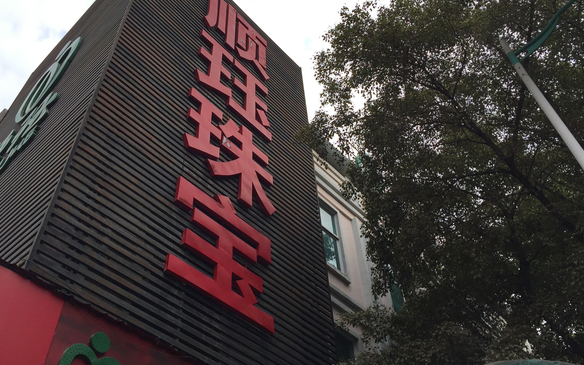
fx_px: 541
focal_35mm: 34
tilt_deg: +48.8
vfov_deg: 37.3
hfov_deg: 56.6
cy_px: 174
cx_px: 269
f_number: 2.2
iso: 32
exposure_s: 1/1276
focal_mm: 4.15
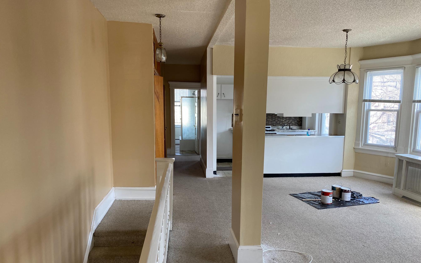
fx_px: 321
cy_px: 156
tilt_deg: -7.4
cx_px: 209
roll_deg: -0.2
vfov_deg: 44.3
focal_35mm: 28
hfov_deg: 66.5
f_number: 1.8
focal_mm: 4.25
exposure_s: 1/121
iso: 80
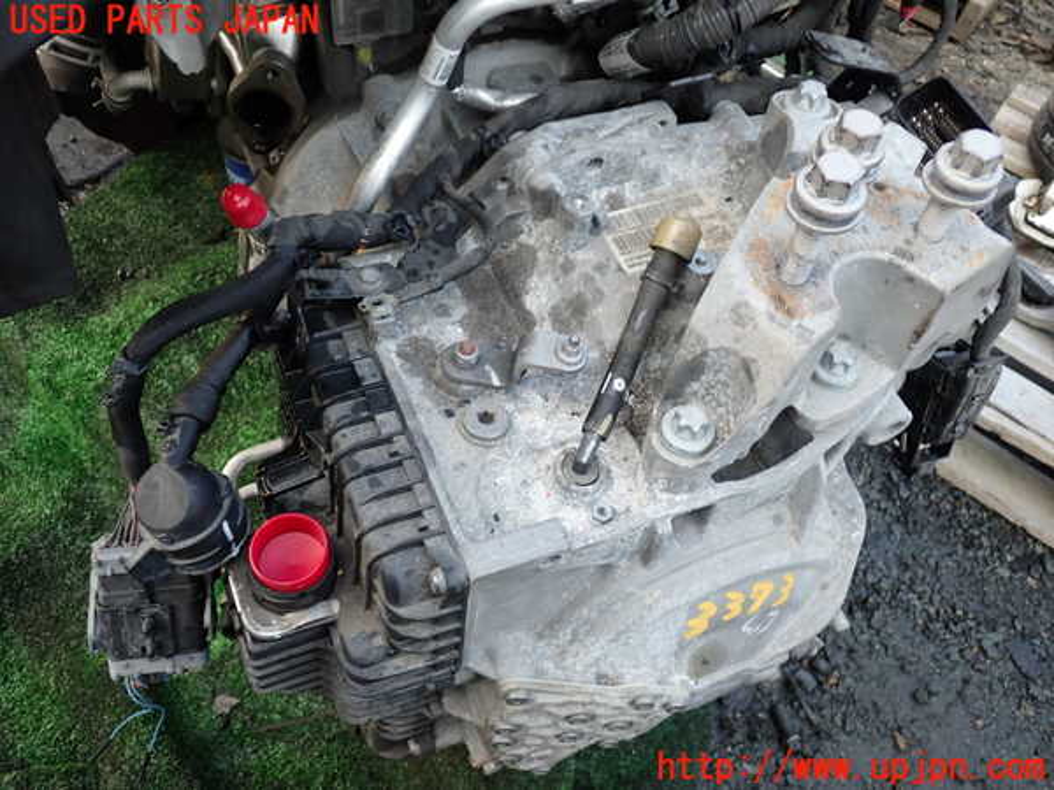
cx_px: 527
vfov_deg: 46.8
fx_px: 913
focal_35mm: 30
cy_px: 395
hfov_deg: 60.0
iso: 100
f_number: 2.3
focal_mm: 5.4
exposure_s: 1/60
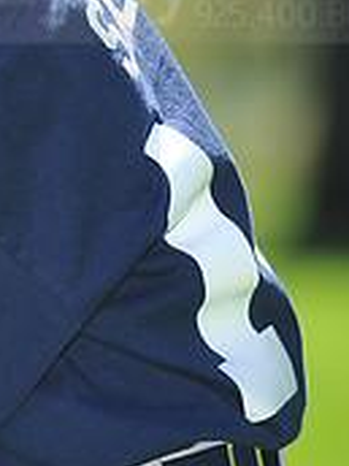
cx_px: -154
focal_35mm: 648
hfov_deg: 2.3
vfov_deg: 3.1
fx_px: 8711
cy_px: -43
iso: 200
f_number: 4.5
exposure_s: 1/640
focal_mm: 200
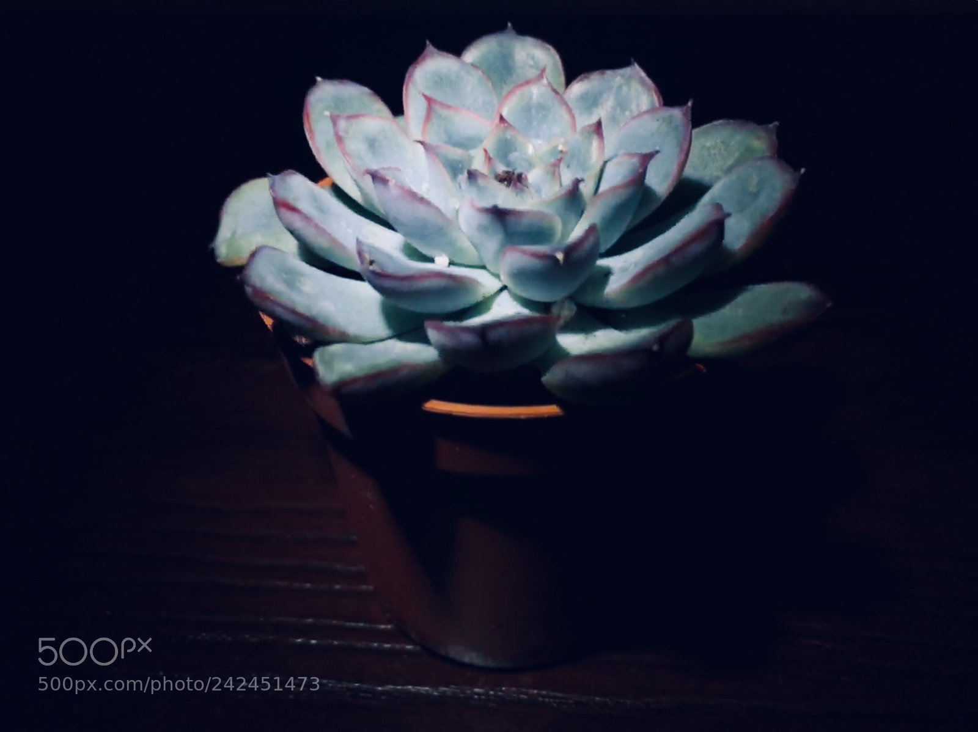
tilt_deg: -47.9
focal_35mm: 29
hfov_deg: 61.7
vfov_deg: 48.2
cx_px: 489
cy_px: 366
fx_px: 819
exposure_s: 1/232
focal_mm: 4.15
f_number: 2.2
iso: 25
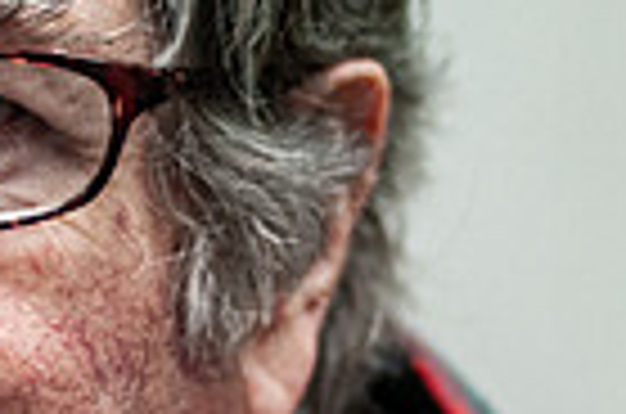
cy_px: 61
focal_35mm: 350
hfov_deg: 5.9
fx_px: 6072
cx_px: -203
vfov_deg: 3.9
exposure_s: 1/500
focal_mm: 50
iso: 200
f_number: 1.4
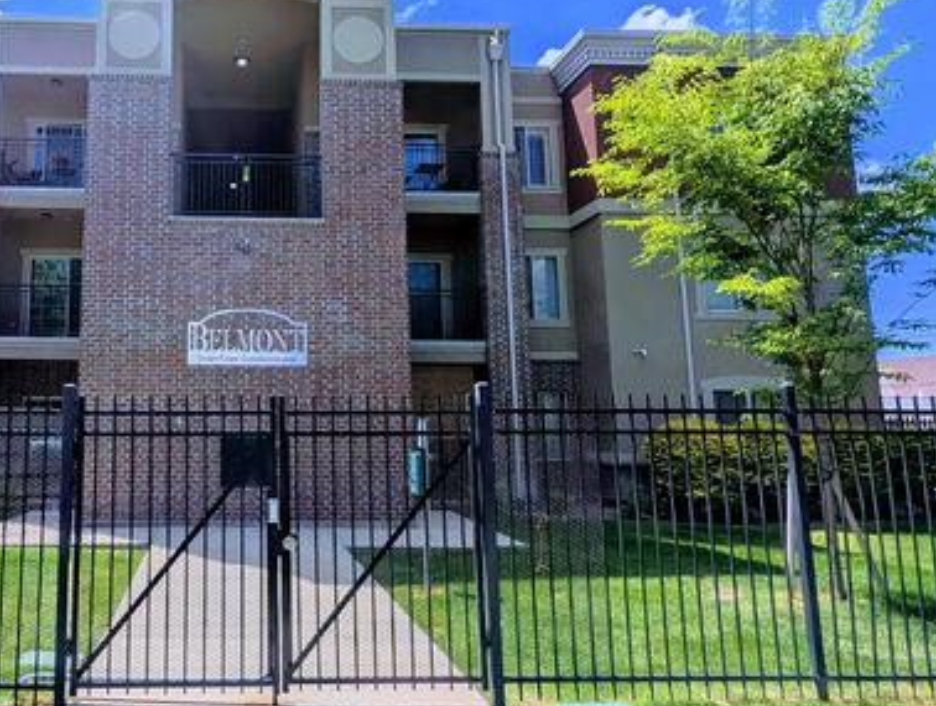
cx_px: 233
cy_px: 342
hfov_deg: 71.1
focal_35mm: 22
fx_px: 596
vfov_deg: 61.2
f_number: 2.2
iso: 45
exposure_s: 1/2874
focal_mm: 1.95
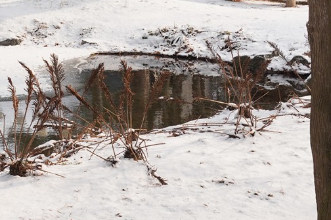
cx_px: -20
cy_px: -37
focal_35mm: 131
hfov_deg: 15.3
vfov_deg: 10.3
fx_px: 1204
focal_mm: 33
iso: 320
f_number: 14
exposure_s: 1/100
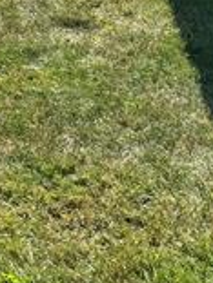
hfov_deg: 11.5
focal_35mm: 128
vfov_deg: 14.0
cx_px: 35
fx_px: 1050
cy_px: -192
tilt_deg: -6.1
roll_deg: +1.2
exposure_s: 1/1590
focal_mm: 5.96
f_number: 1.6
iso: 50
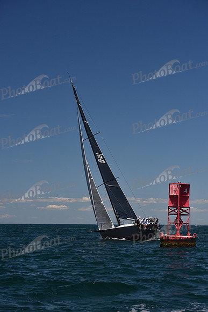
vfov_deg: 23.6
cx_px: 104
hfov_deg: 15.9
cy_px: 156
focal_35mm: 86
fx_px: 745
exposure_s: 1/800
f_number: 6.3
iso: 250
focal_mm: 86
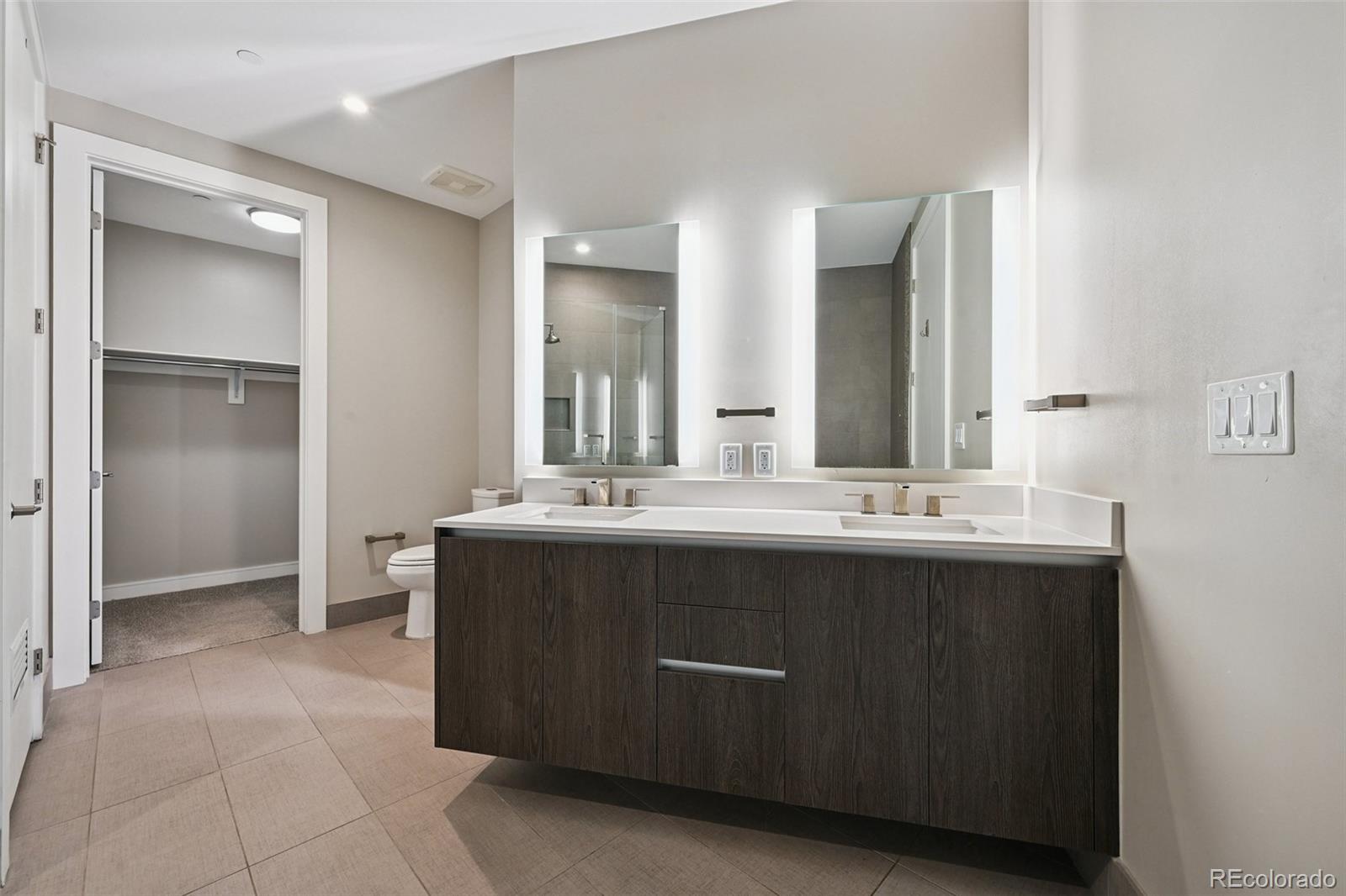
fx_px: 542
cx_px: 673
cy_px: 448
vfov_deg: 79.2
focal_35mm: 14
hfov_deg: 102.3
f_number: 10
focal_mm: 14.5
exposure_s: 1/6
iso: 400
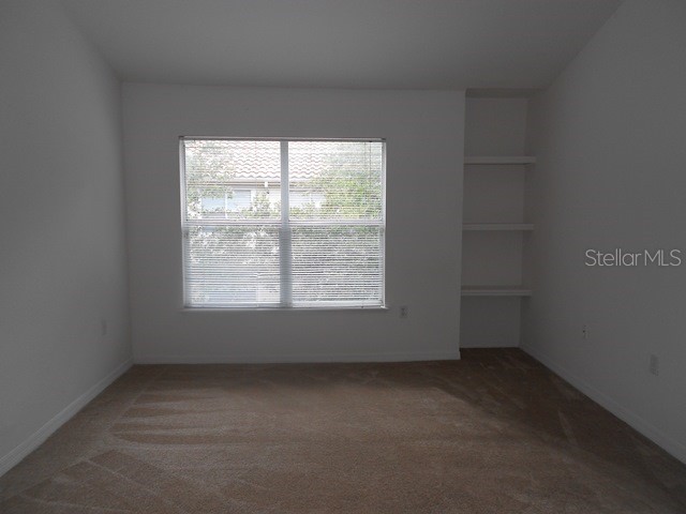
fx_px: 515
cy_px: 257
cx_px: 343
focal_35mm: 26
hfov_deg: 67.3
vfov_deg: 53.1
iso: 80
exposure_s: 1/50
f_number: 3.2
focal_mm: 4.6
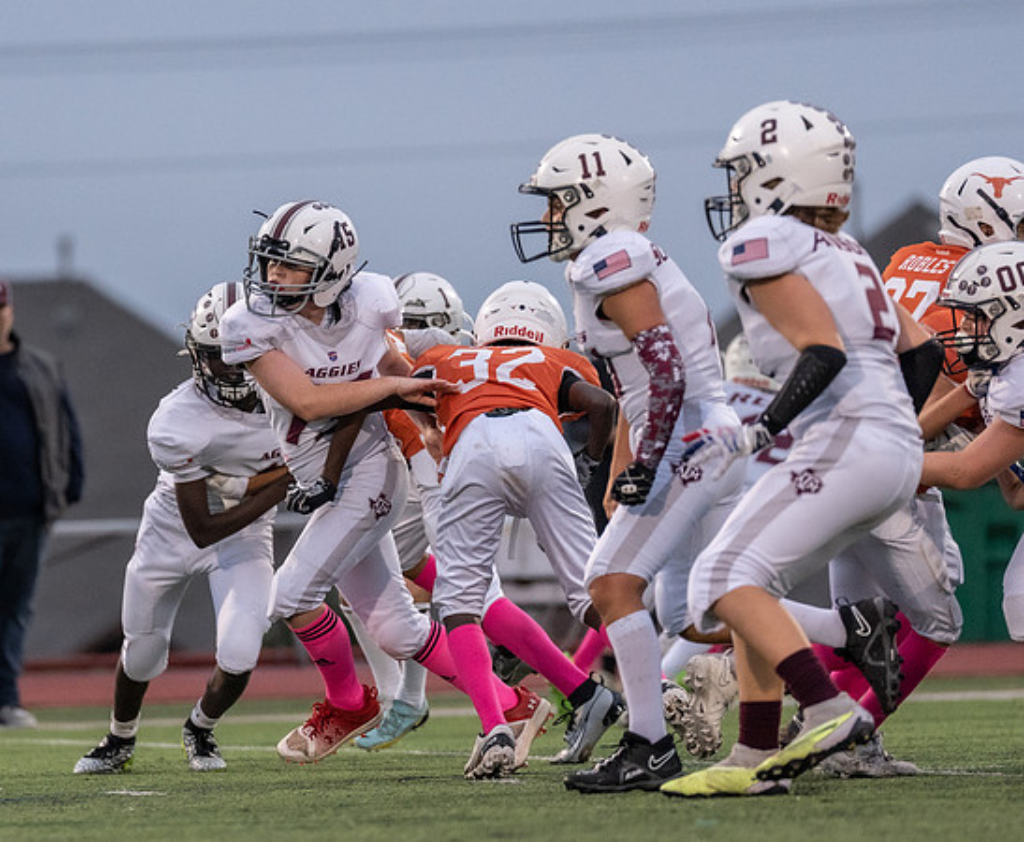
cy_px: 446
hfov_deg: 4.5
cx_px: 279
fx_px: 12935
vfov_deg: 3.7
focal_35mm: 422
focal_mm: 200
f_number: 2.8
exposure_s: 1/1250
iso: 2000
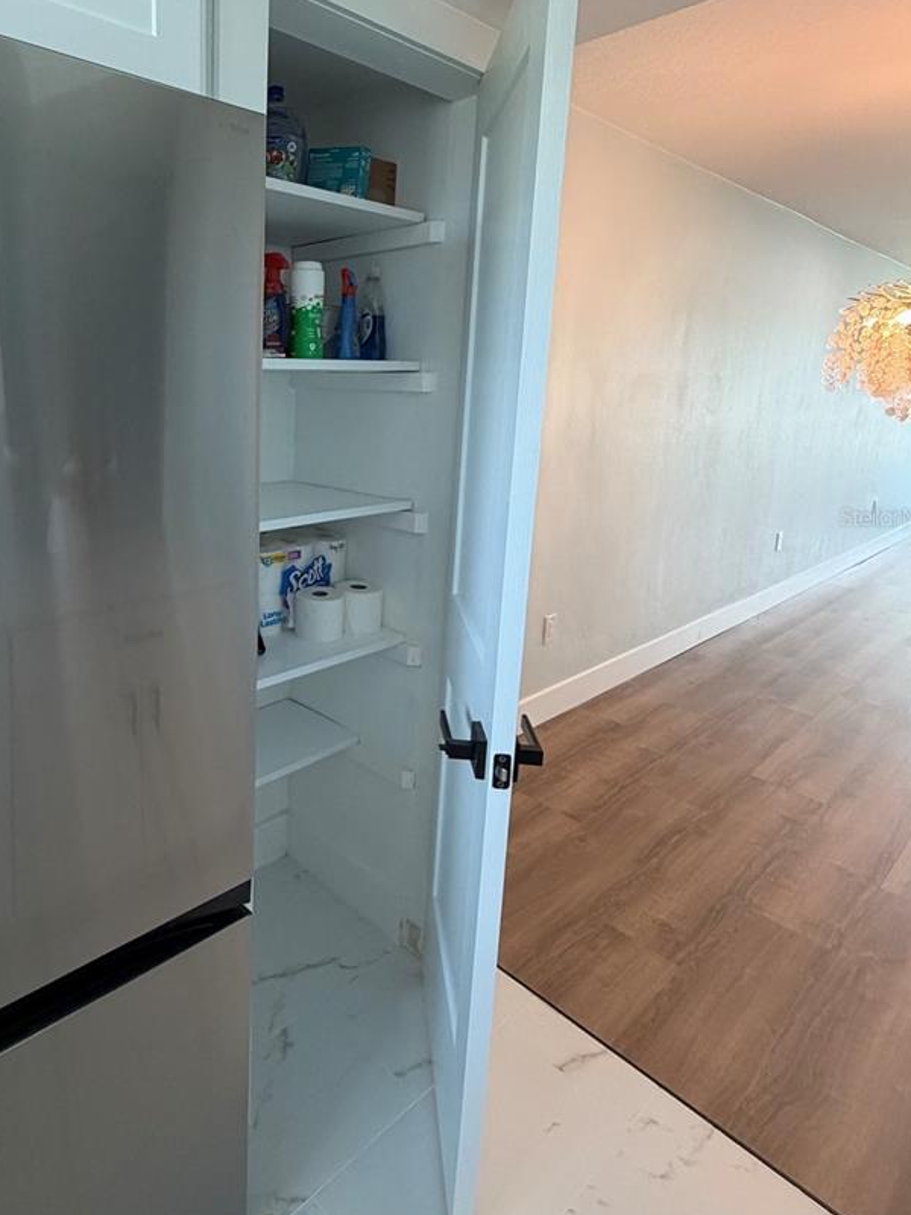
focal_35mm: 21
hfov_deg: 61.0
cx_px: 264
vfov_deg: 78.5
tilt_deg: -10.9
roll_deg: -1.2
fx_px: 737
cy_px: 516
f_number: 2.2
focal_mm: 2.22
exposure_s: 1/121
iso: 320
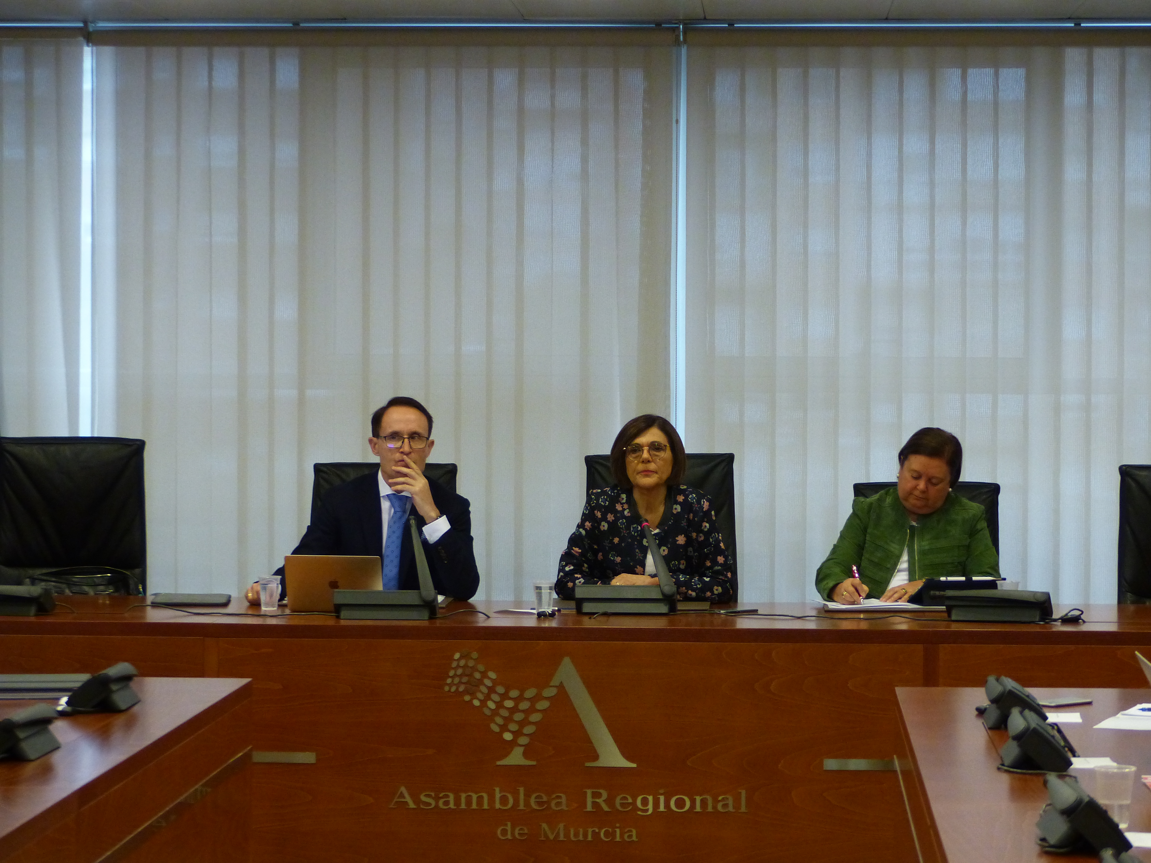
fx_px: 3458
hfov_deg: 18.9
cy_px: 432
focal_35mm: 104
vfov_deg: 14.2
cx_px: 576
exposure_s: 1/60
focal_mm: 18.7
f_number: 2.8
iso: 400
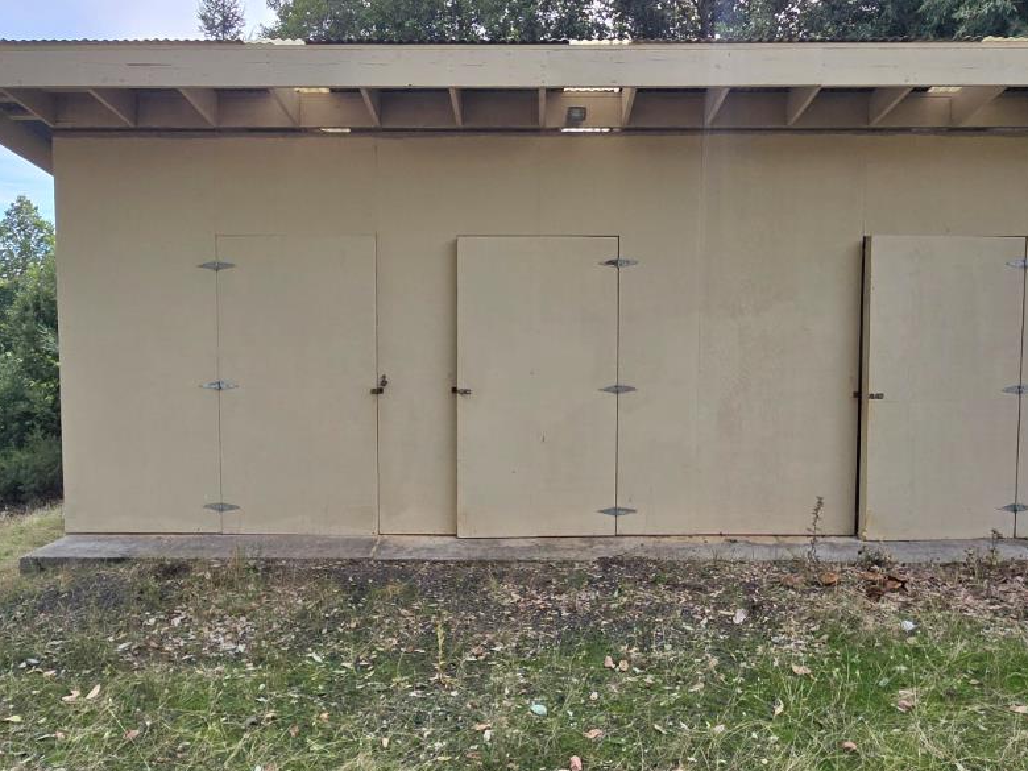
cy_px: 382
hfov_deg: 69.4
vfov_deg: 54.9
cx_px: 517
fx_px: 742
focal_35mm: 25
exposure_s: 1/1429
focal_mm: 2.2
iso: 50
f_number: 2.2
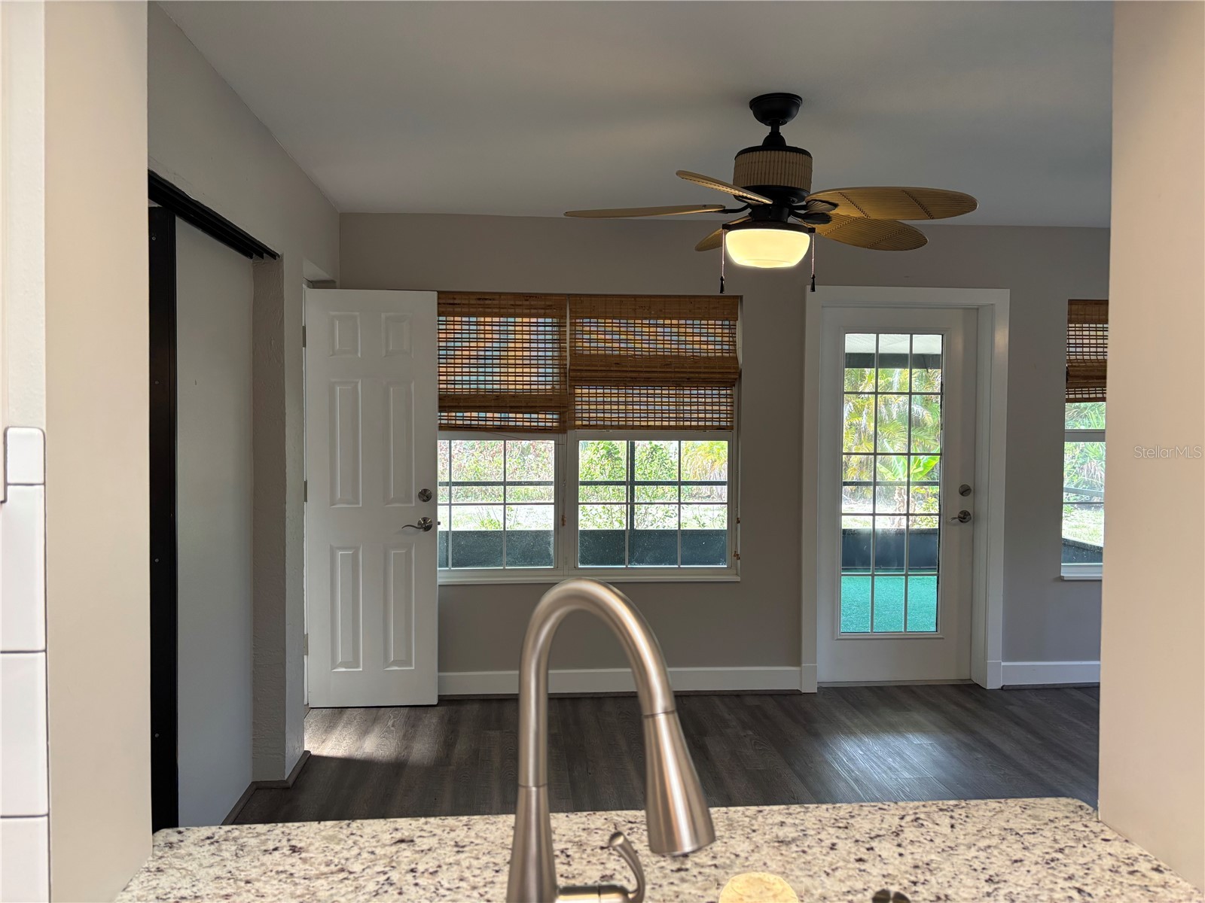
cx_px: 602
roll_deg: -0.8
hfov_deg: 67.3
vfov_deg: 53.1
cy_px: 452
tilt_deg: -3.2
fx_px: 905
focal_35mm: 26
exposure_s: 1/120
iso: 125
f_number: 1.6
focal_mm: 5.96
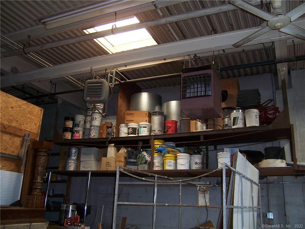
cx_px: 152
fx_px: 291
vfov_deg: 42.9
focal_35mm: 33
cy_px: 114
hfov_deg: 55.4
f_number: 2.8
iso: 140
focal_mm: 5.5
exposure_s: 1/60
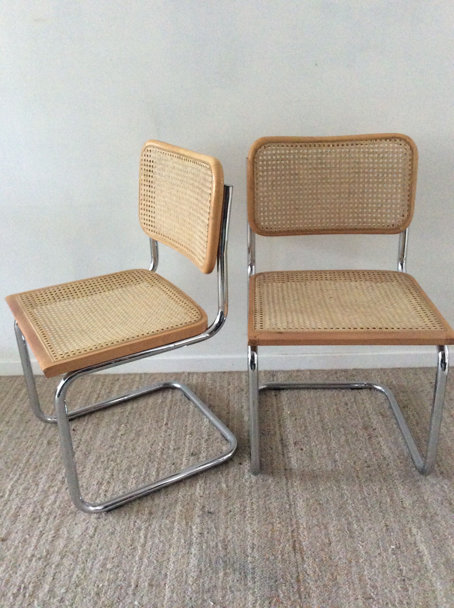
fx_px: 561
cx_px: 227
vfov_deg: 56.9
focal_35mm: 32
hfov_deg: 44.1
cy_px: 304
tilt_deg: -24.3
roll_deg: +2.8
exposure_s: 1/20
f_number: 2.4
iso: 320
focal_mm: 3.3
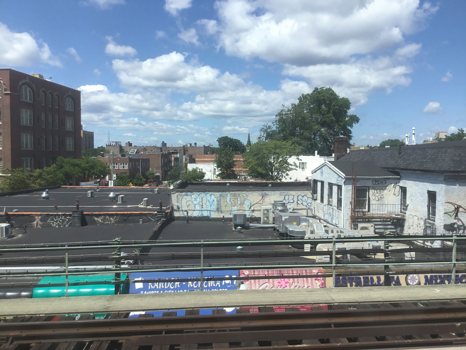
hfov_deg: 58.4
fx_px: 417
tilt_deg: -1.7
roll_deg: +1.1
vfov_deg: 45.4
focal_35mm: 31
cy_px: 175
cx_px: 233
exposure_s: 1/1456
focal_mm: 3.3
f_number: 2.4
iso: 25
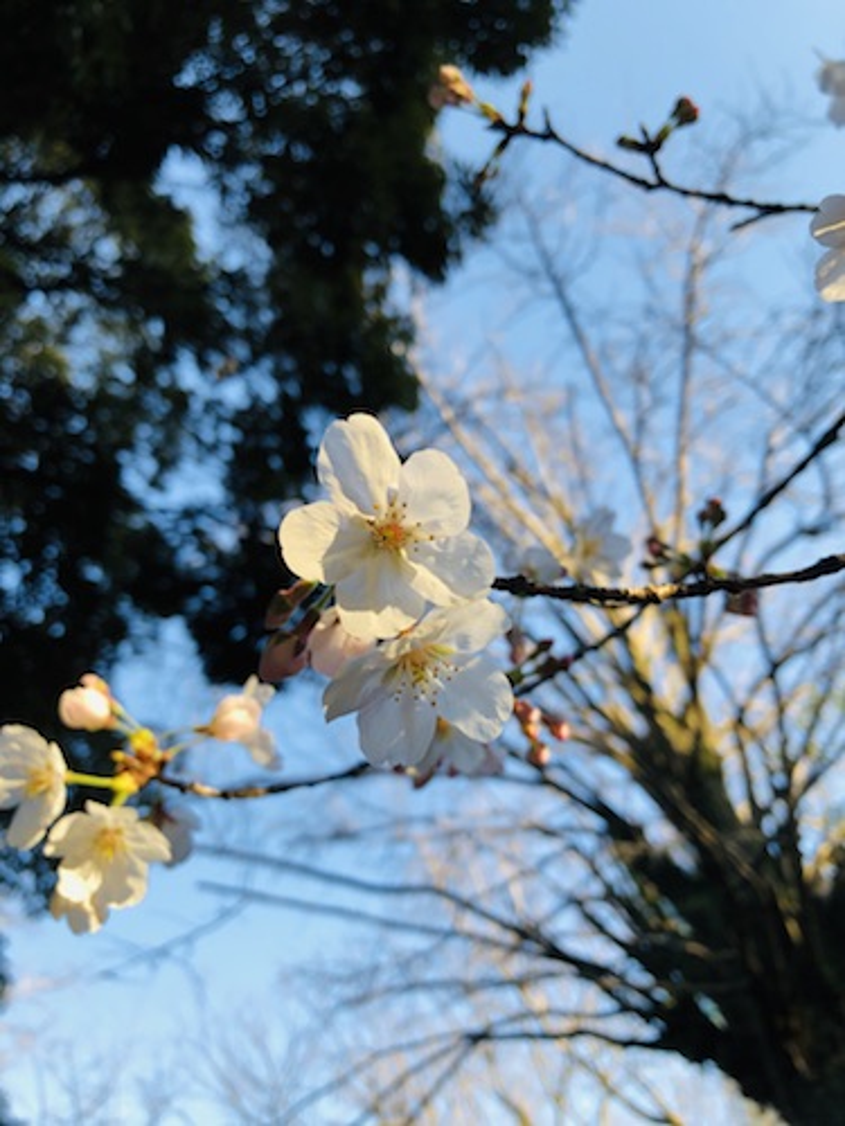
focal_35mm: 28
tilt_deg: +52.9
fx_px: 911
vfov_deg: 63.4
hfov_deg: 49.7
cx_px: 422
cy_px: 563
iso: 20
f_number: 1.8
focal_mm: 3.99
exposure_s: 1/246
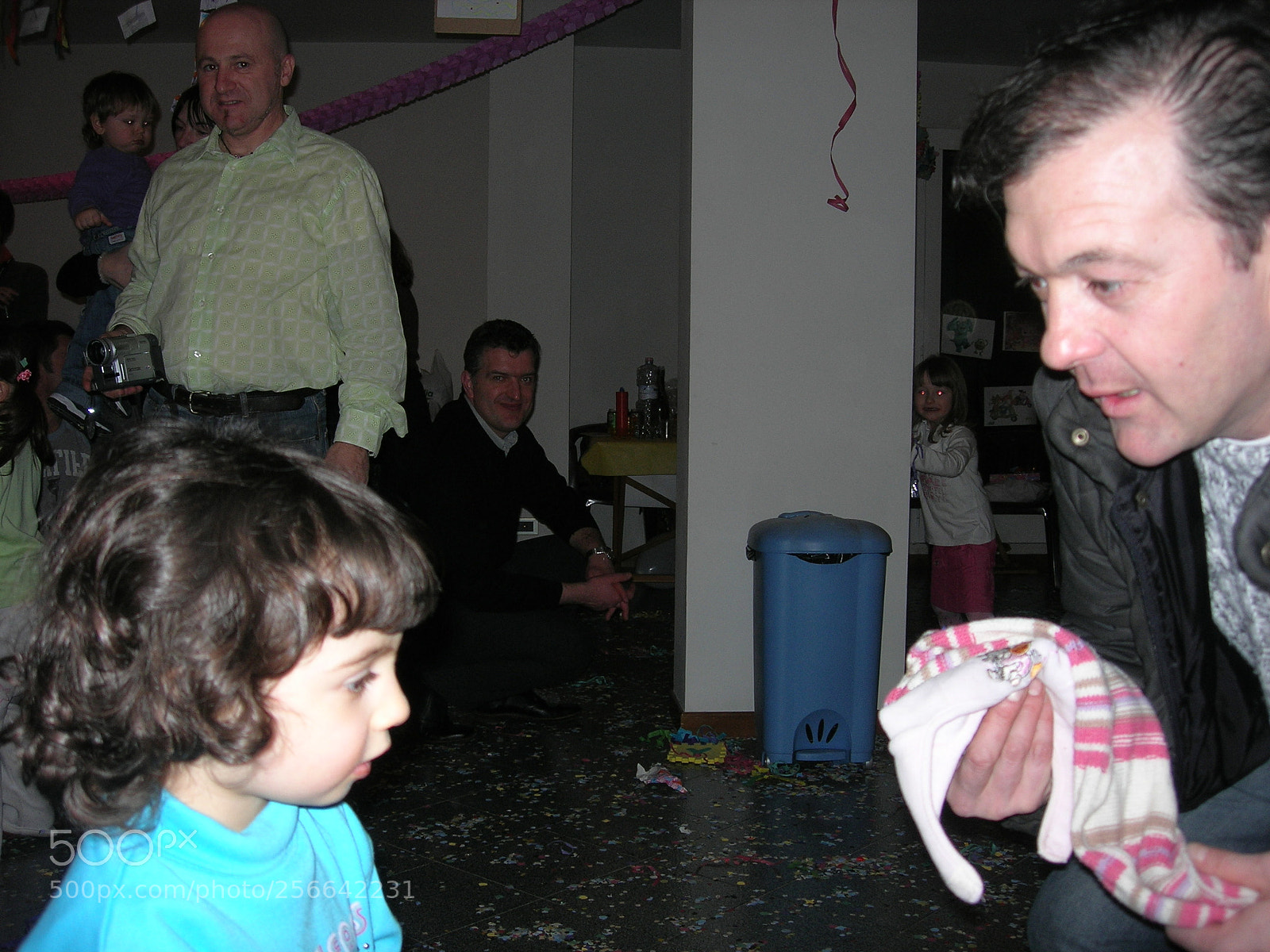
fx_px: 1394
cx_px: 635
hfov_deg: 49.0
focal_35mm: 38
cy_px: 476
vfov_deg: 37.7
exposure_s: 1/60.1
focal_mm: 7.8
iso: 64
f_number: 2.8
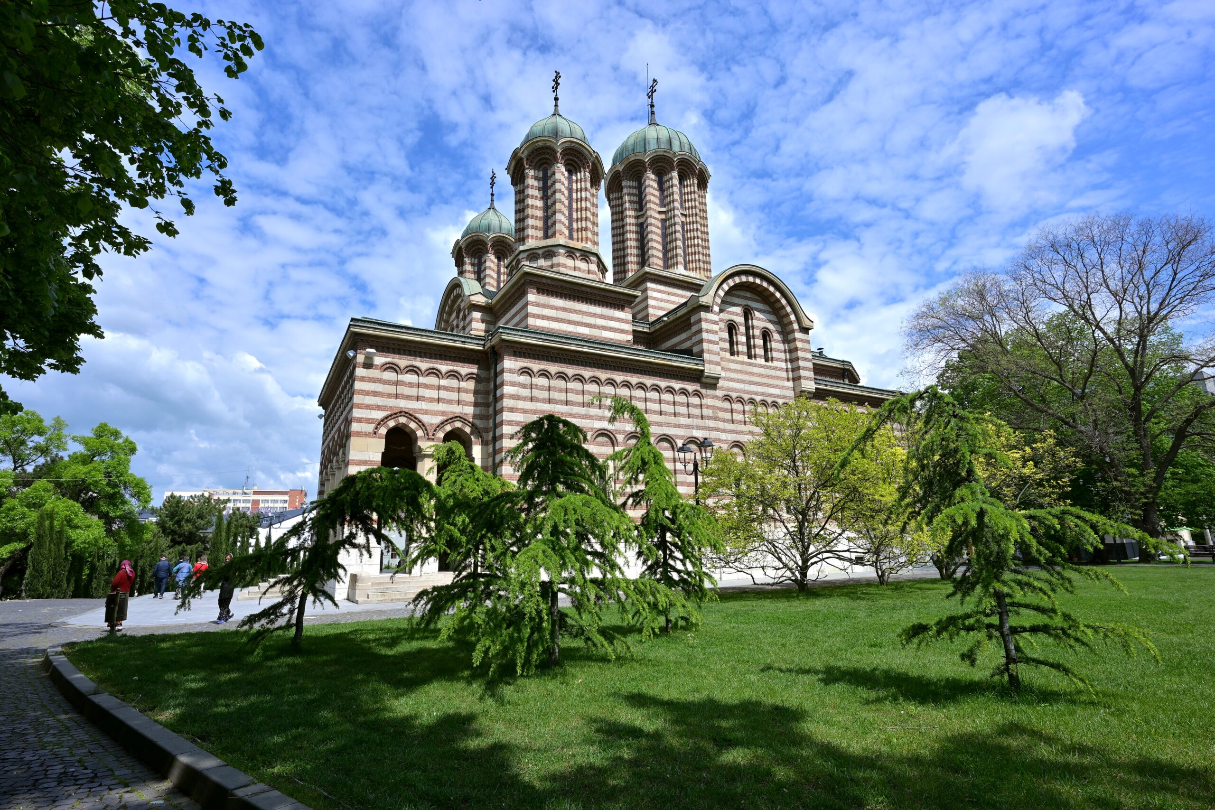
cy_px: 405
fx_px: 607
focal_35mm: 18
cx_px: 608
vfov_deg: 67.4
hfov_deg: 90.0
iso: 50
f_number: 10
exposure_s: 1/160
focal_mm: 18
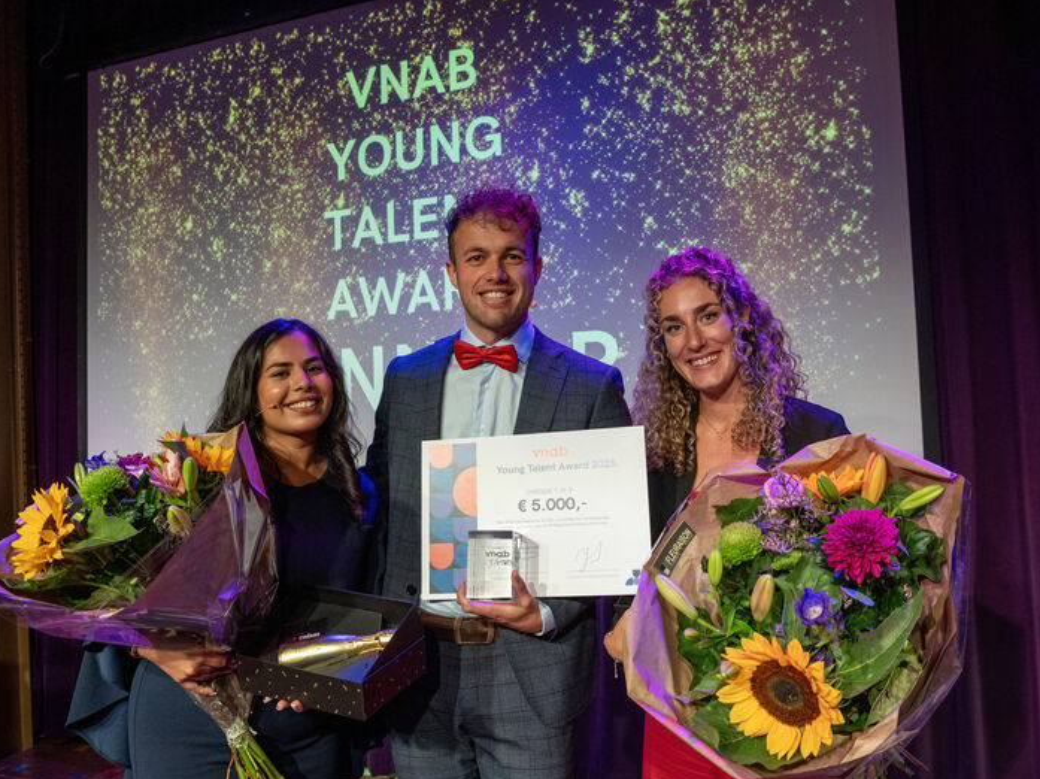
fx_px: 961
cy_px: 394
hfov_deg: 56.8
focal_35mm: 32
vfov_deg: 44.1
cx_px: 494
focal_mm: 29
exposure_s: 1/250
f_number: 5.6
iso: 3200
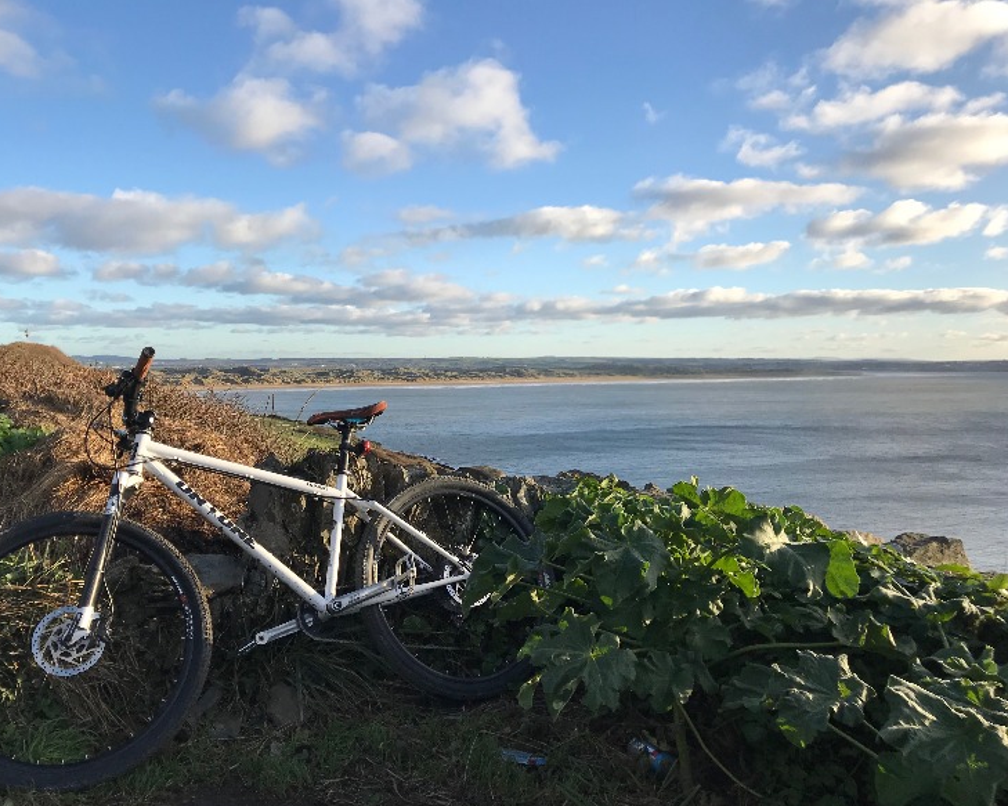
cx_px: 458
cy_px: 413
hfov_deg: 58.7
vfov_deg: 48.5
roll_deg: +0.4
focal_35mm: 30
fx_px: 895
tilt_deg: -2.9
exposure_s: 1/1389
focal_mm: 3.99
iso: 20
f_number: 1.8
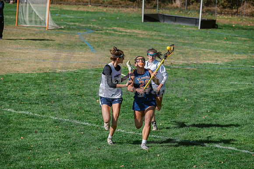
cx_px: 127
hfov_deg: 12.8
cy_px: 85
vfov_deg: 8.6
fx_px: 1129
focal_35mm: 160
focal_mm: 160
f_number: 5
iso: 250
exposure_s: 1/1600
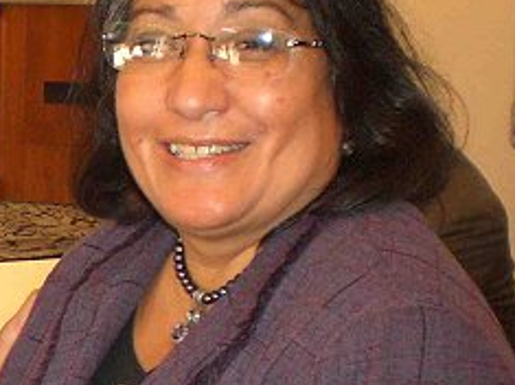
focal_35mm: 108
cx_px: -98
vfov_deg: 13.7
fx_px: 1606
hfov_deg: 17.4
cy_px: 153
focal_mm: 6.3
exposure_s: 1/60
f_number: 3.1
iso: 200
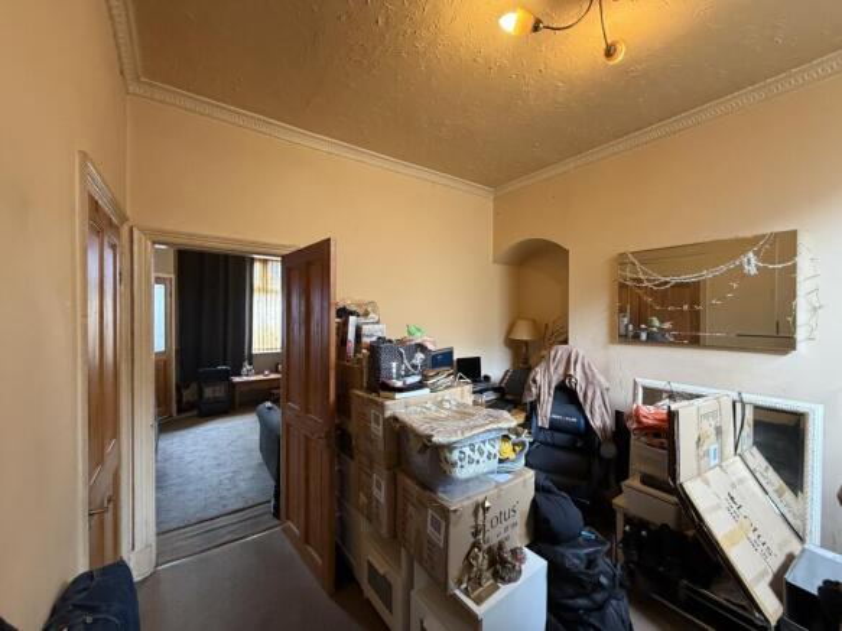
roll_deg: -0.3
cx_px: 421
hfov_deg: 102.1
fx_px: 340
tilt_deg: -0.4
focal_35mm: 14
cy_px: 316
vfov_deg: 85.7
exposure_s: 1/50
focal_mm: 2.22
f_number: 2.2
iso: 320
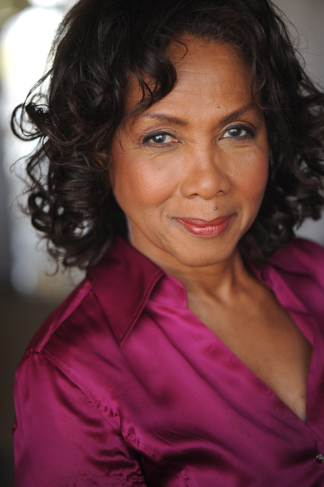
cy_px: 244
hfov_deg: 13.0
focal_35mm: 105
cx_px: 162
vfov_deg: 19.5
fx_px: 1419
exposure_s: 1/125
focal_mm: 105
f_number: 3
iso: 250
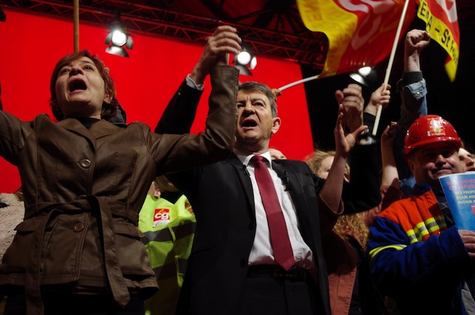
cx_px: 238
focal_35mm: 46
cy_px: 158
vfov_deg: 29.2
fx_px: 606
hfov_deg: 42.8
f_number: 4.5
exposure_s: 1/100
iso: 800
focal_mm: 30.63
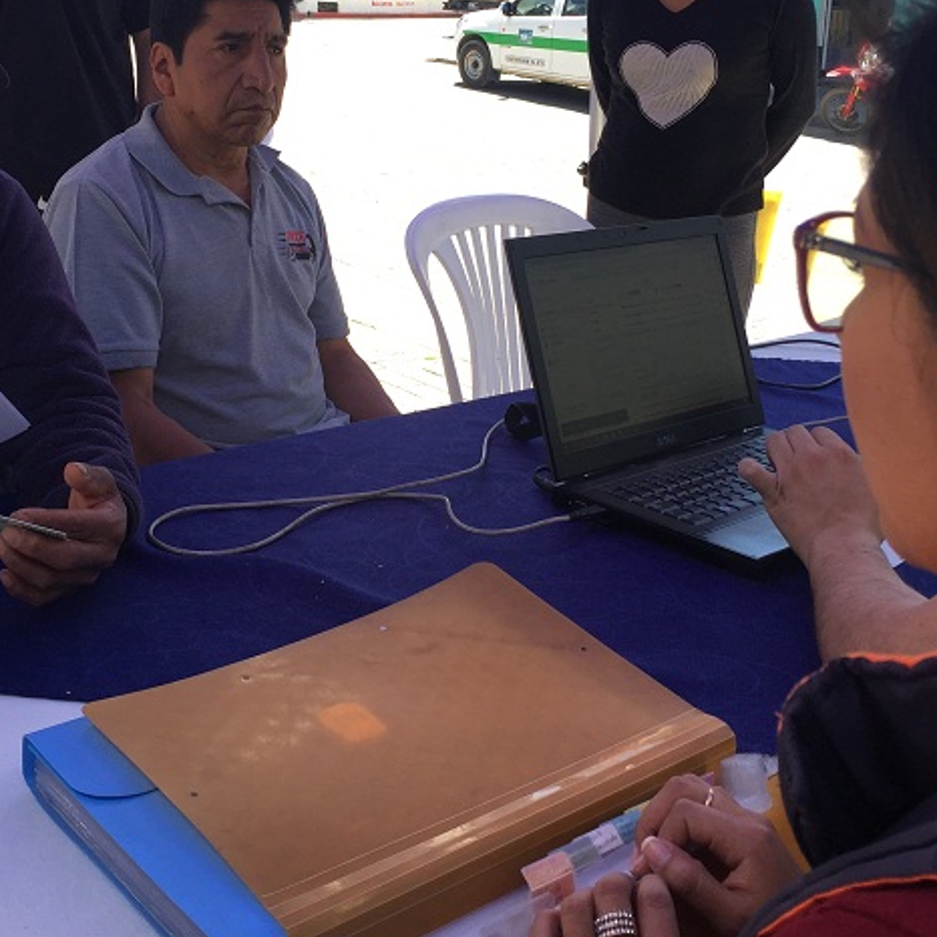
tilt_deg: -16.1
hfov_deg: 38.3
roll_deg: -1.3
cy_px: 404
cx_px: 428
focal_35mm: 44
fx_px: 1347
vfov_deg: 38.3
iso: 32
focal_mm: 4.15
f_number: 2.2
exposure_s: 1/297
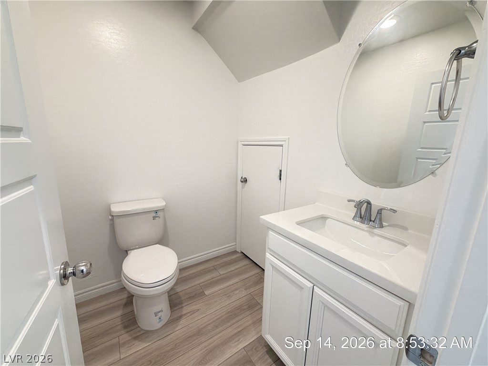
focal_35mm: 14
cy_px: 183
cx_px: 244
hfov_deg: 102.1
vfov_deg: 85.7
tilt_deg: -12.6
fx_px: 197
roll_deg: -1.8
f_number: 2.2
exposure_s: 1/60
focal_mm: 2.22
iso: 320
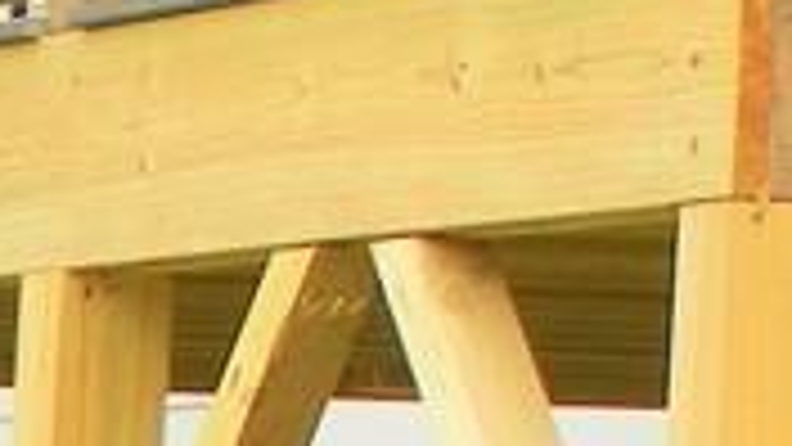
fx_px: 9450
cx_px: 1418
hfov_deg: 4.7
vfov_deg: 2.7
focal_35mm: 450
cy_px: -910
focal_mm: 12.6
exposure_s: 1/125
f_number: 3.5
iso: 64
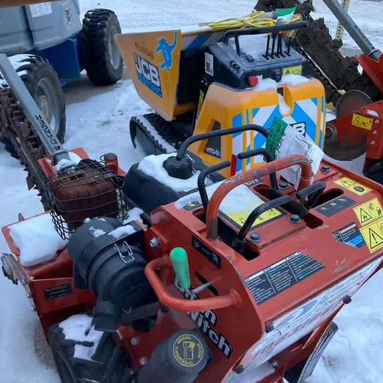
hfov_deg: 47.2
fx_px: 438
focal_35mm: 35
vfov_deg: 47.0
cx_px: 183
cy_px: 227
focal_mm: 3.99
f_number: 1.8
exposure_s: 1/60
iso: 200
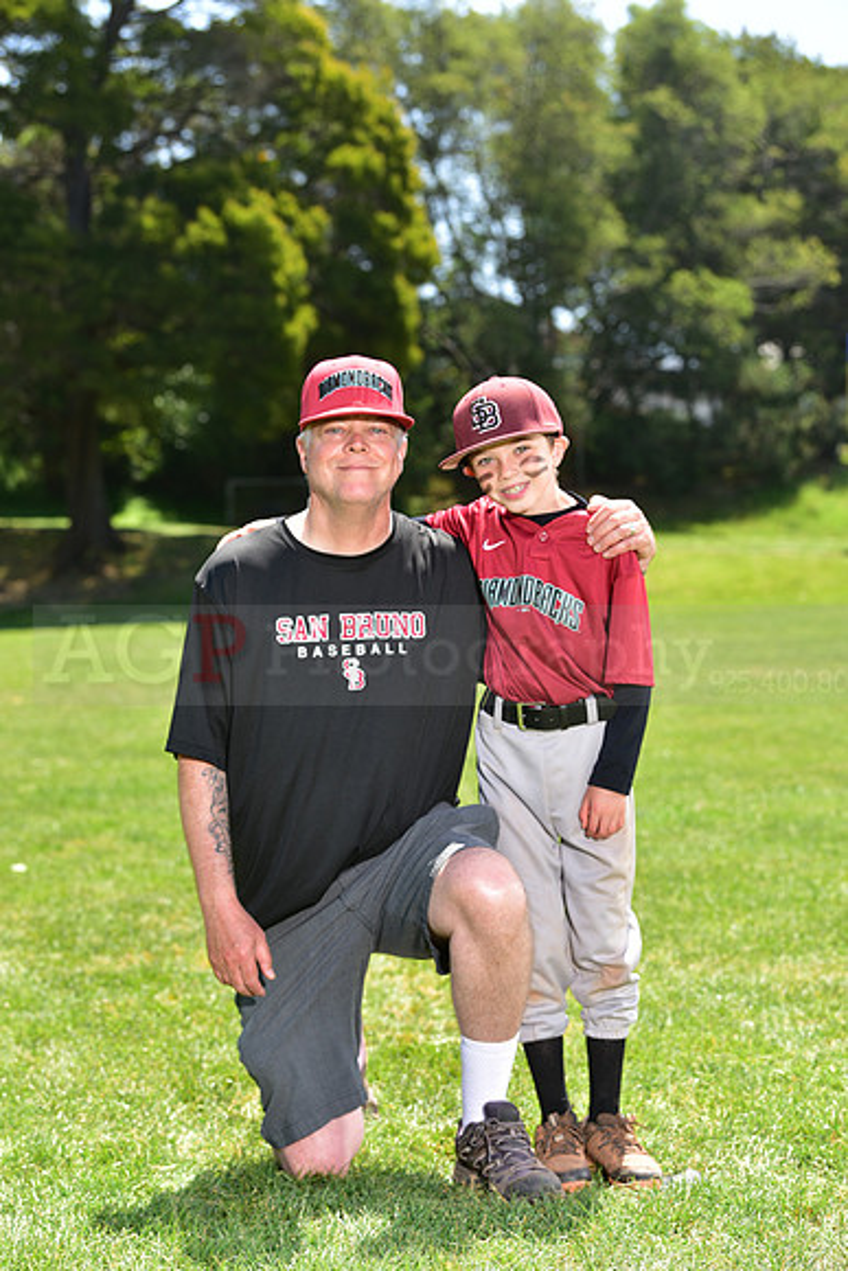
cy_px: 636
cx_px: 424
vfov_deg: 24.8
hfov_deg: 16.7
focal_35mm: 82
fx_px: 2895
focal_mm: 82
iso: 80
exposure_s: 1/200
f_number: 5
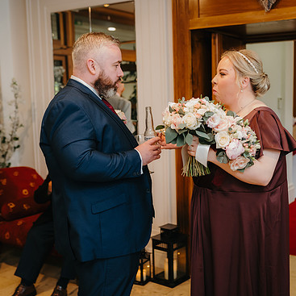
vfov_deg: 36.1
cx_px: 208
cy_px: 151
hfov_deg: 35.5
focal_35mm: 47
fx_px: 455
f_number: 2.2
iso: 1250
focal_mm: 35
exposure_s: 1/200
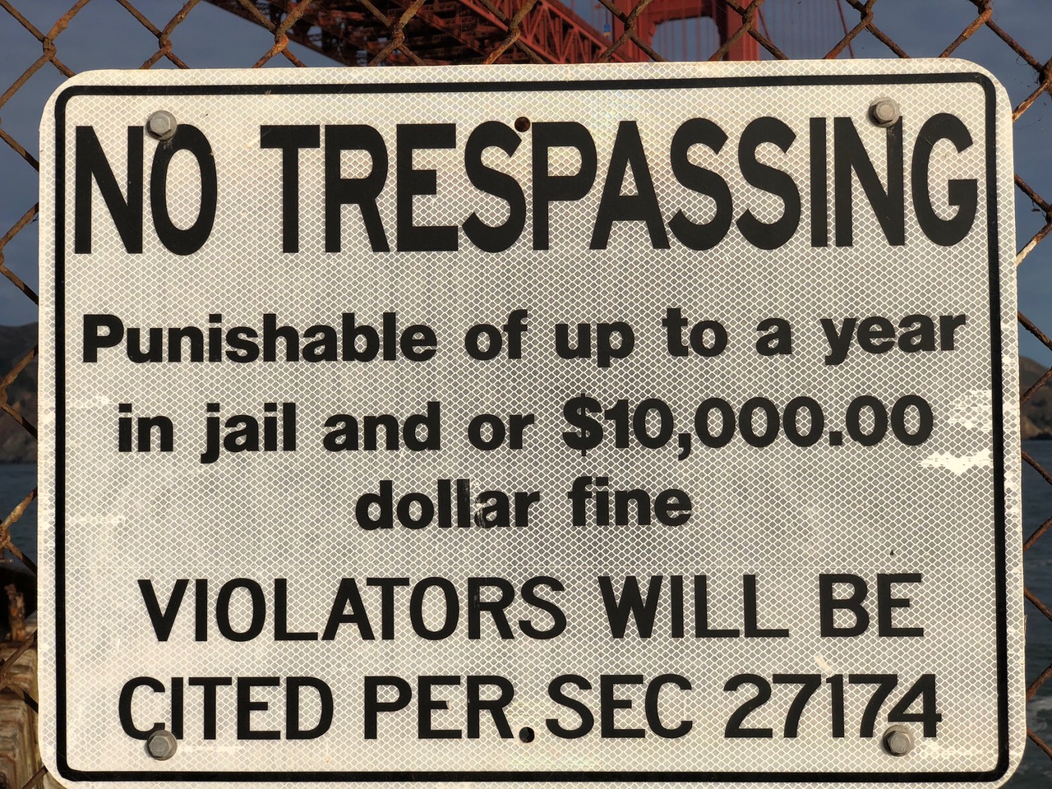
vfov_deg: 28.0
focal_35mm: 52
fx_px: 1580
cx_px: 526
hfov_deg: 36.8
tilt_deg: +1.9
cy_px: 394
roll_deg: +1.6
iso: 16
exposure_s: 1/2525
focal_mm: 6
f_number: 2.4
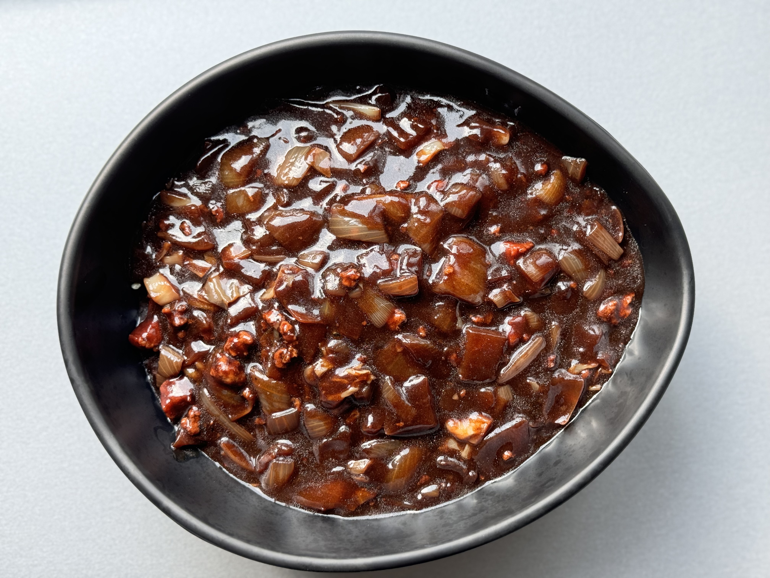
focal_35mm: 48
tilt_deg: -87.2
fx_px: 1068
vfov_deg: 30.3
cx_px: 385
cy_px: 289
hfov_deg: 39.7
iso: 80
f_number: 1.78
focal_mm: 6.76
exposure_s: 1/170
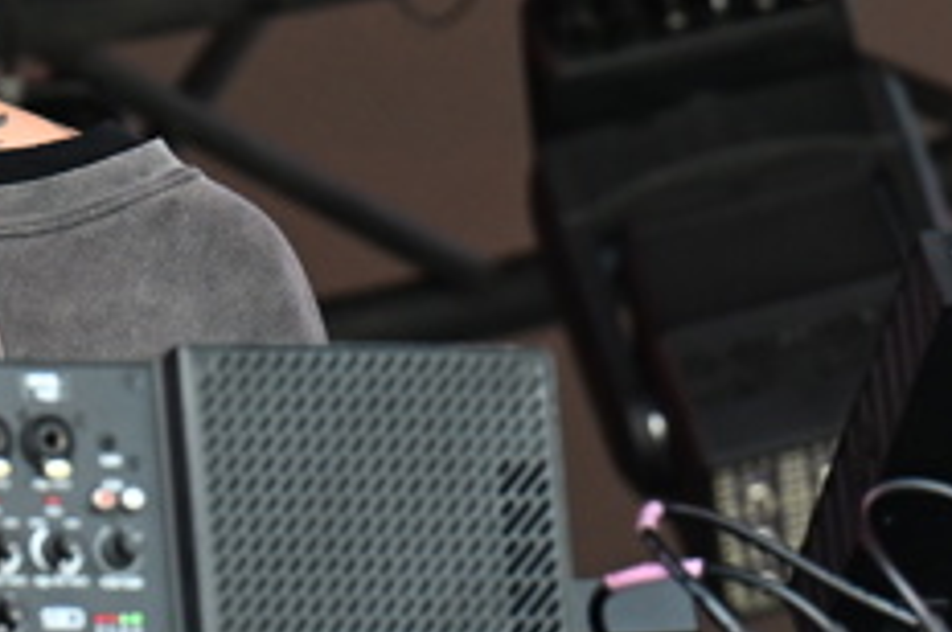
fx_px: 23608
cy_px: -176
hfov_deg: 2.3
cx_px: -90
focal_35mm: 894
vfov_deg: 1.5
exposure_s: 1/500
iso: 1250
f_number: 4
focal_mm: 200
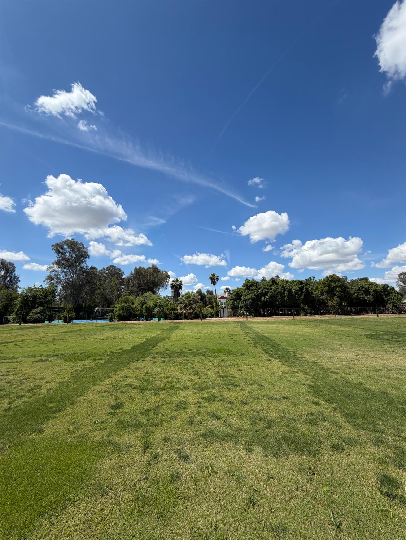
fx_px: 219
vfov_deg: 102.0
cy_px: 270
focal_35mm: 14
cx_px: 203
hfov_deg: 85.7
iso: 20
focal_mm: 2.22
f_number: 2.2
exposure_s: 1/942
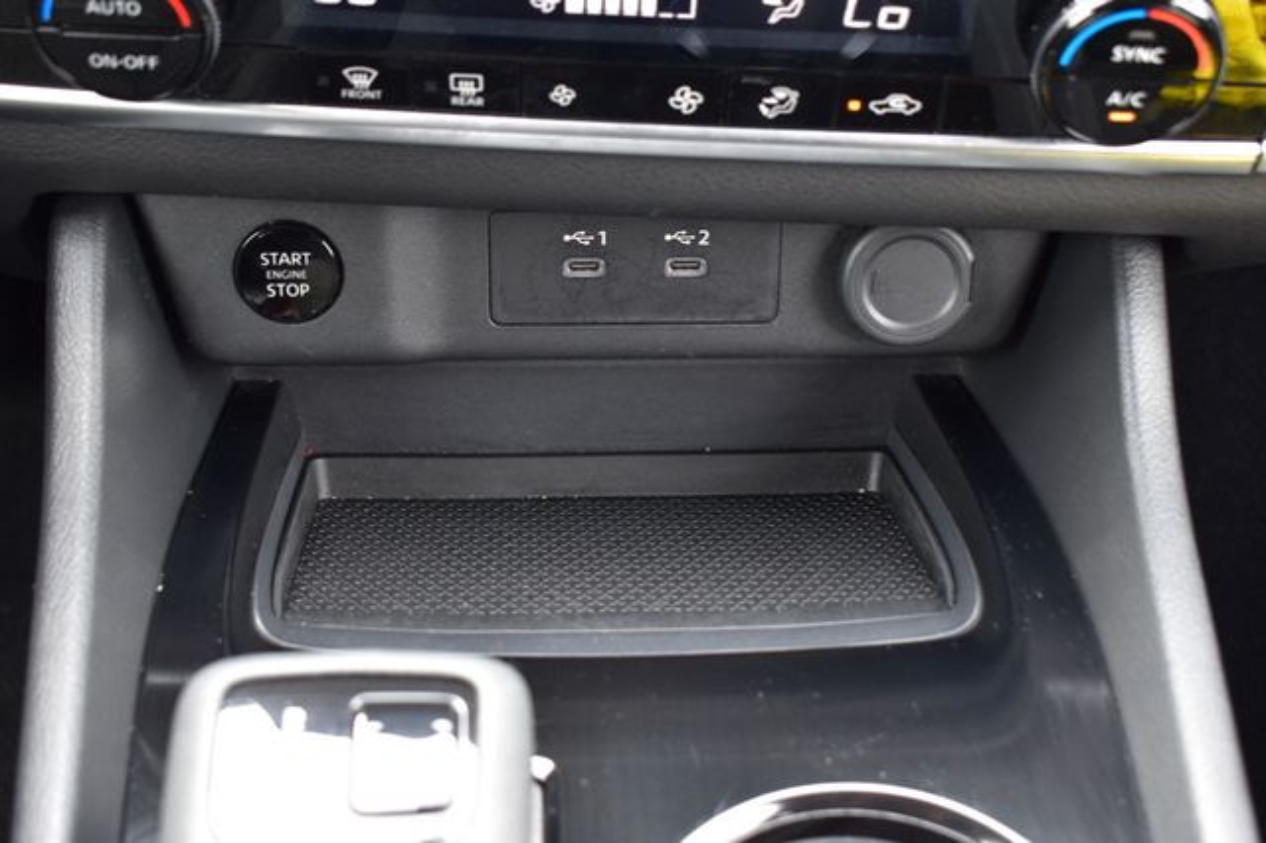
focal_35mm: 51
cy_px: 422
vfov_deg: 26.5
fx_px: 1792
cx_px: 633
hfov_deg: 38.9
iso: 400
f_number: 6.3
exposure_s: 1/20
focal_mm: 34
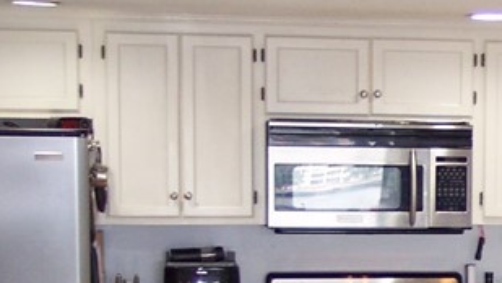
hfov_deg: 14.6
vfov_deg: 8.7
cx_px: 764
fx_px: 1824
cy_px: 363
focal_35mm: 137
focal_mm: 8
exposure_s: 1/45
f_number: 2.8
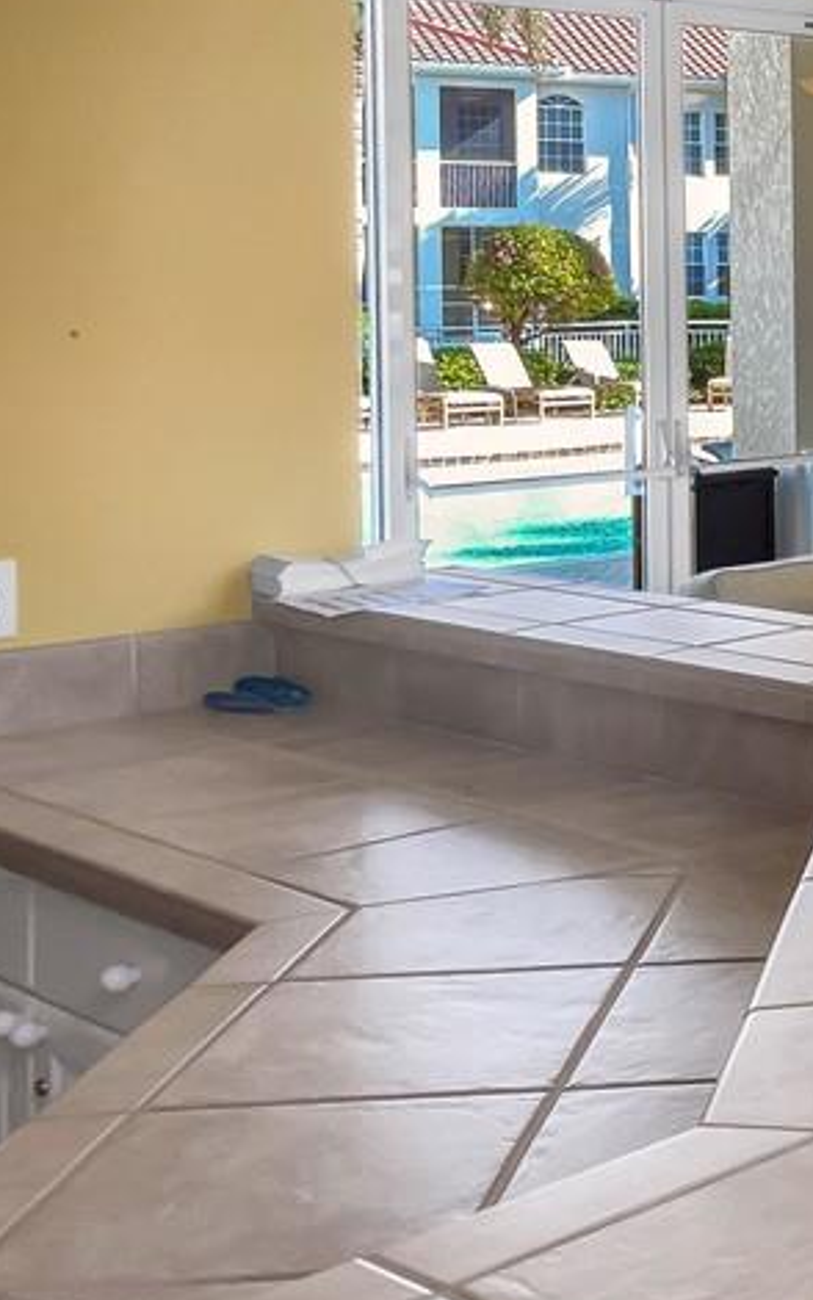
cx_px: 1358
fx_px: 2126
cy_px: 539
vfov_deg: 33.9
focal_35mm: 60
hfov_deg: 18.2
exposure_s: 1/120
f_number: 1.6
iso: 64
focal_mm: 4.2
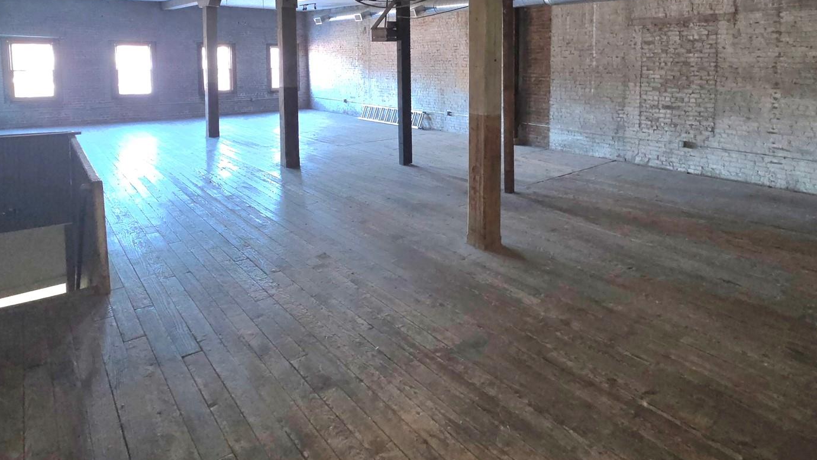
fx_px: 455
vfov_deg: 50.6
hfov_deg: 83.6
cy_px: 98
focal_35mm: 21
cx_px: 450
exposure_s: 1/30
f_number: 1.9
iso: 320
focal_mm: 2.2
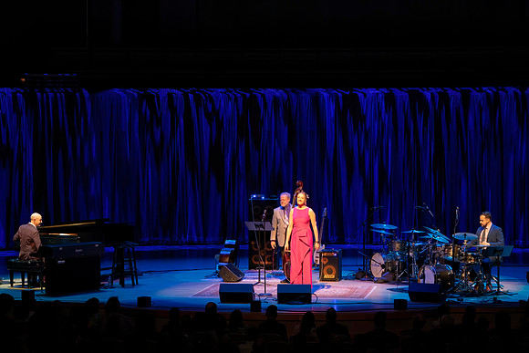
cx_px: 244
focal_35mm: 117
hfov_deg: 17.4
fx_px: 1726
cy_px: 187
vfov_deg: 11.7
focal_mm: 100
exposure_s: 1/125
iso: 2500
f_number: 5.6
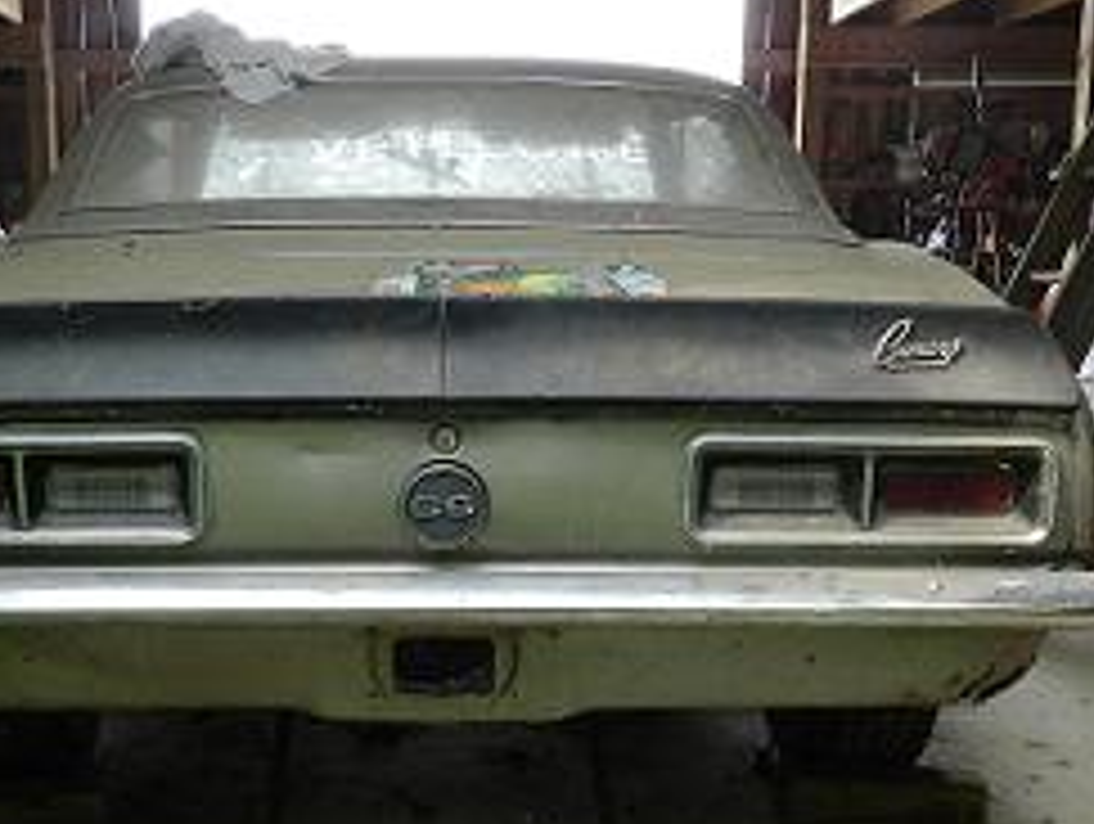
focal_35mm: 46
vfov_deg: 31.4
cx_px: 419
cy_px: 545
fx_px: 1456
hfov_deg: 40.9
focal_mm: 5
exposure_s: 1/50
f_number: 3.6
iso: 160
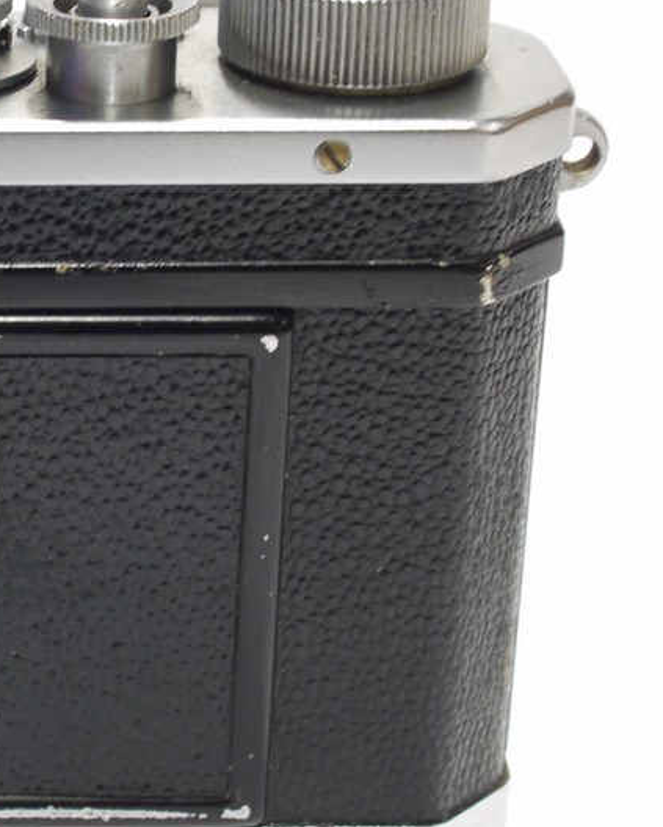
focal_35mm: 133
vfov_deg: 14.5
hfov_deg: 11.3
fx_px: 3259
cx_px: -210
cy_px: 424
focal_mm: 30
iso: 400
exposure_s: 1/5
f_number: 9
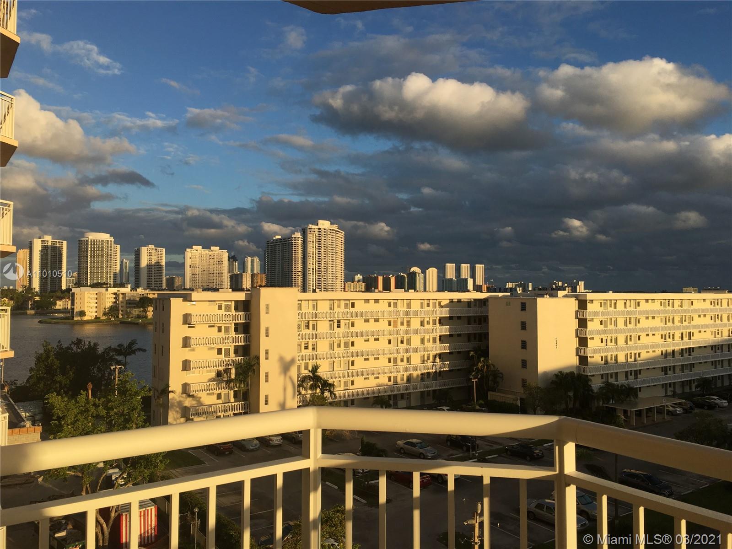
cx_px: 366
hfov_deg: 61.7
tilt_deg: +3.0
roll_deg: +0.6
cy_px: 274
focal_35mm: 29
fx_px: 613
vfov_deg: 48.2
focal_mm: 4.15
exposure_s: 1/1221
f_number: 2.2
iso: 25
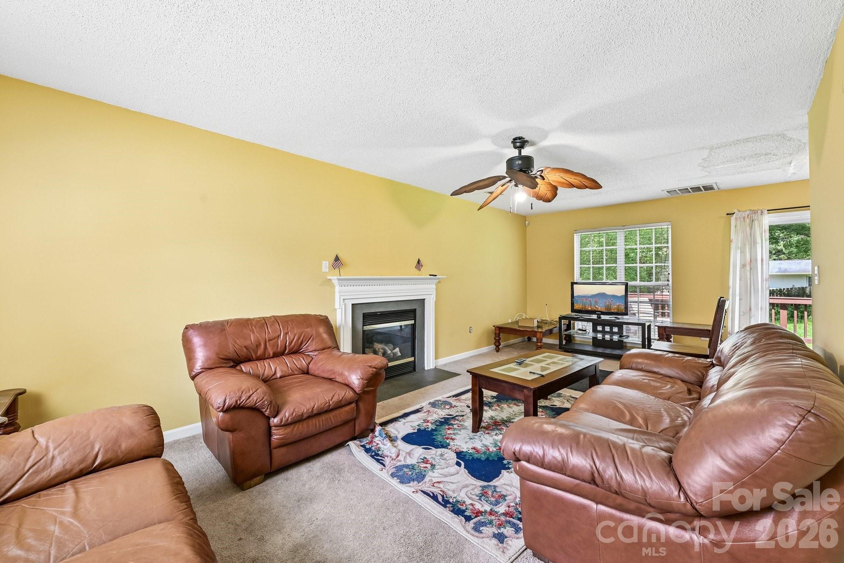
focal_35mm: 14
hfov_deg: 104.3
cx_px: 422
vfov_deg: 81.2
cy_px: 282
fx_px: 328
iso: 320
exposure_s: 1/15
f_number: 8
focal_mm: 14
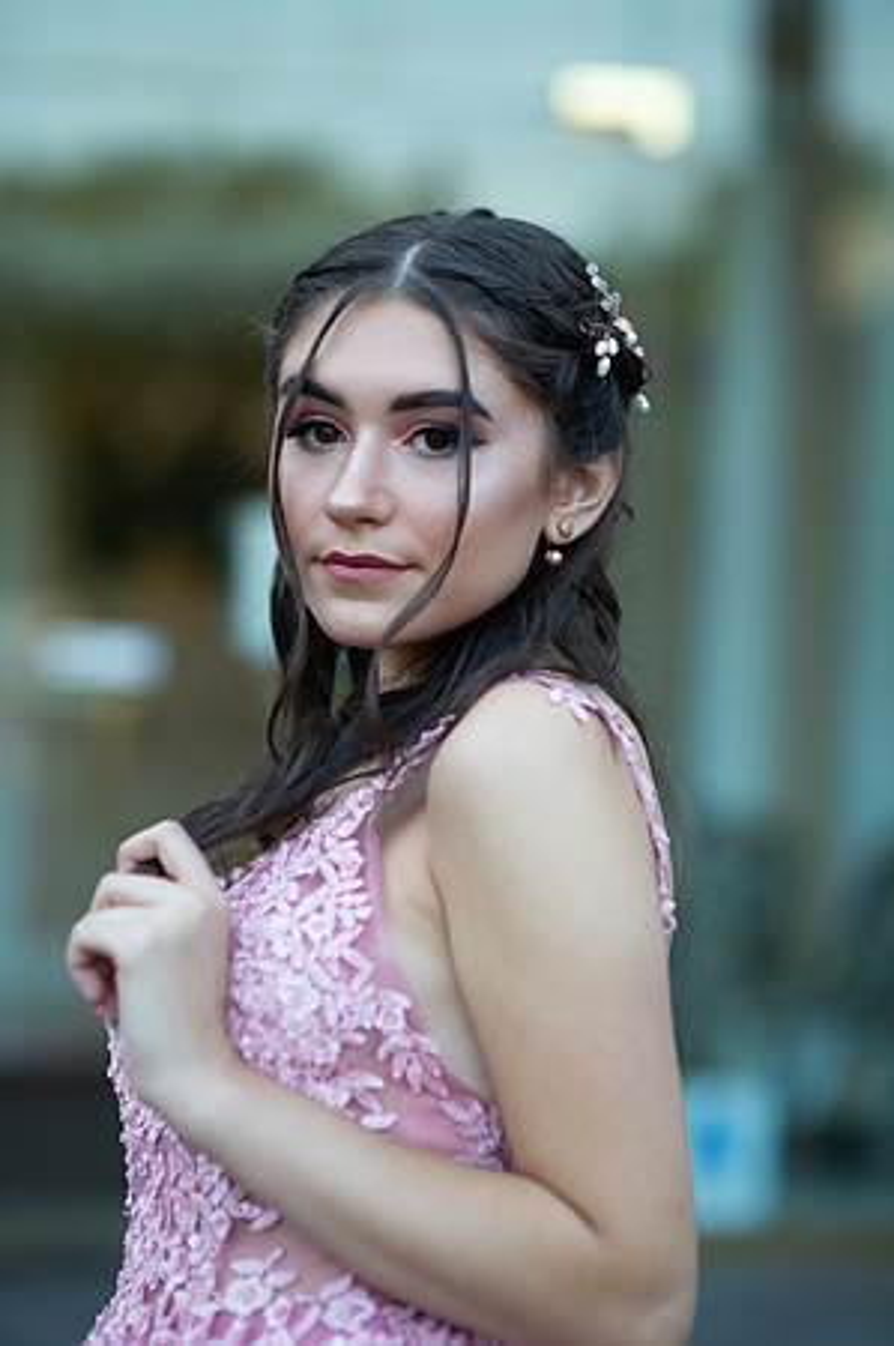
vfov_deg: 23.9
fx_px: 3173
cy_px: 673
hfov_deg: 16.0
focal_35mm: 85
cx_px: 447
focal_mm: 85
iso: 250
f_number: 2
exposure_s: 1/640
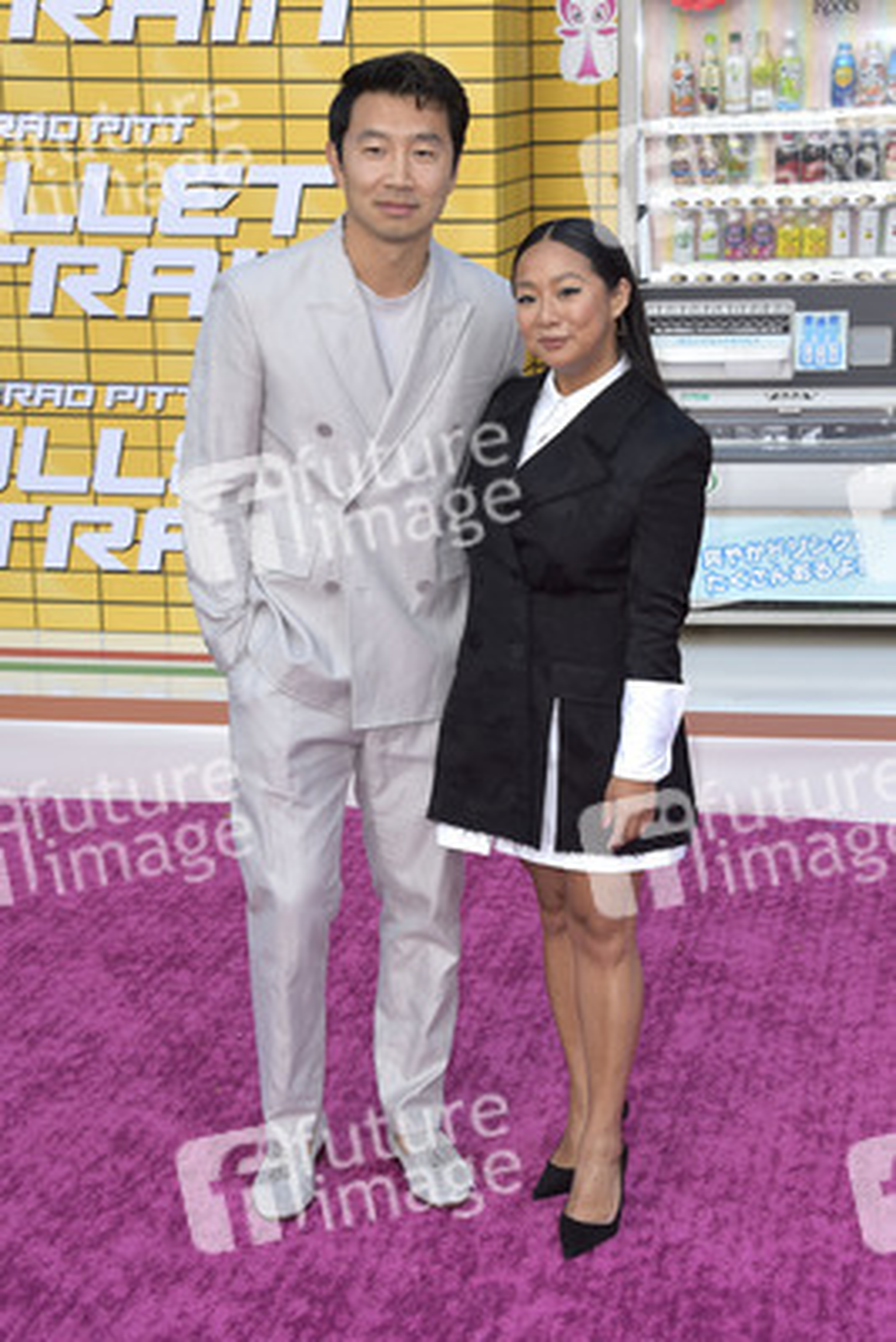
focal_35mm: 55
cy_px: 671
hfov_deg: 24.6
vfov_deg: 36.2
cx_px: 448
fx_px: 2051
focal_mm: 55
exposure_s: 1/250
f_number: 7.1
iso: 640
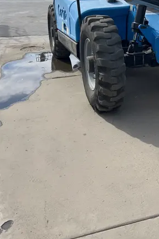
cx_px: 138
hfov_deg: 28.3
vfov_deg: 41.3
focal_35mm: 46
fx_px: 305
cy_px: 55
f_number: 1.6
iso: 50
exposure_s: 1/3413
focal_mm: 5.1
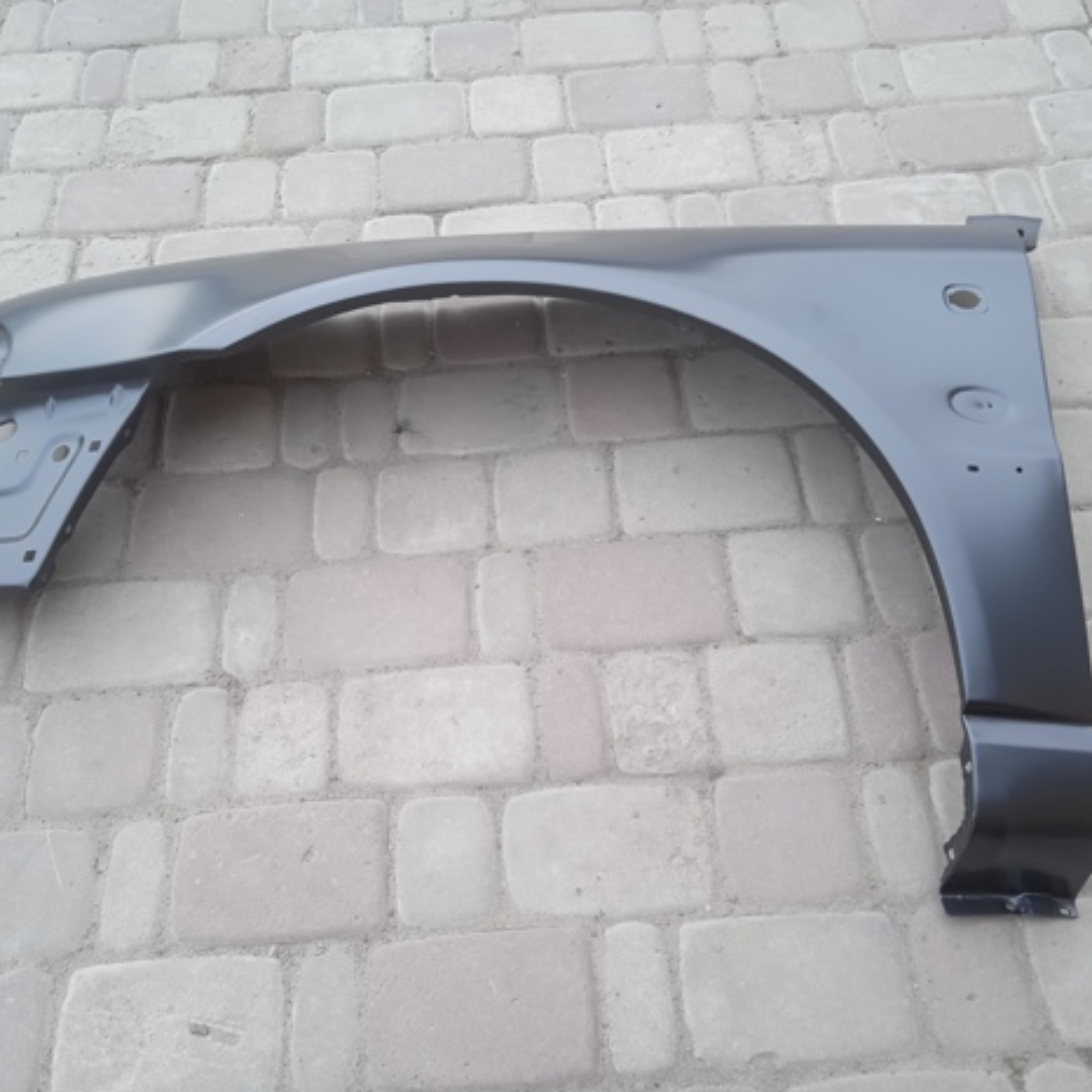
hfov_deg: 48.4
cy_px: 553
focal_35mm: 34
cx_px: 511
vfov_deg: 48.4
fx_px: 1213
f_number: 2.2
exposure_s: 1/138
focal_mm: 3.43
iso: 112
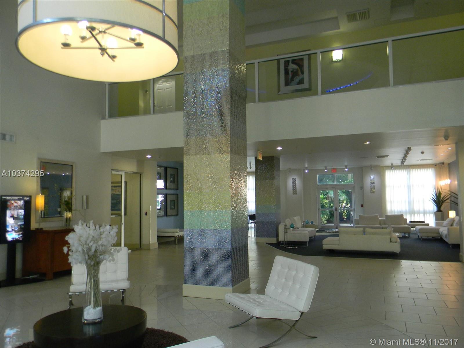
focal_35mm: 28
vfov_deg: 49.7
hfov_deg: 63.4
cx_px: 232
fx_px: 375
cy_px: 174
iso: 289
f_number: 3.5
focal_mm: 5
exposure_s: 1/30
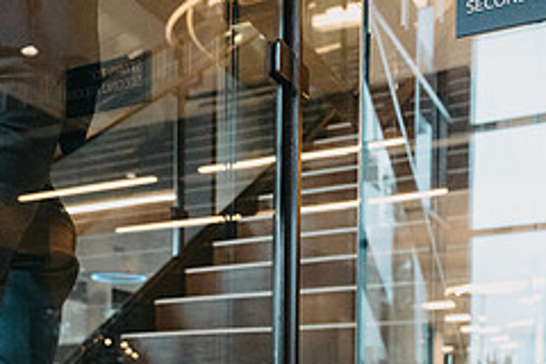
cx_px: 116
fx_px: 880
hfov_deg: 33.6
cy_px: 436
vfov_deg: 21.7
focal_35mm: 58
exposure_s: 1/500
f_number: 3.5
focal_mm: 24
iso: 2500
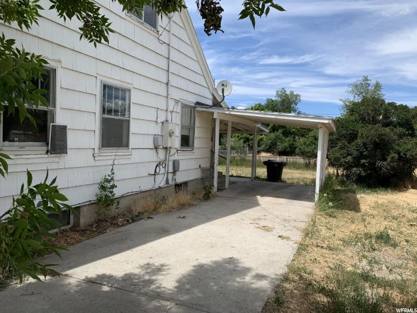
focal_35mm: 26
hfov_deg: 67.3
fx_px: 313
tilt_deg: -2.4
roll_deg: -2.4
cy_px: 156
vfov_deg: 53.1
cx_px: 208
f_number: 1.8
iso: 25
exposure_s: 1/2208
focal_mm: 4.25
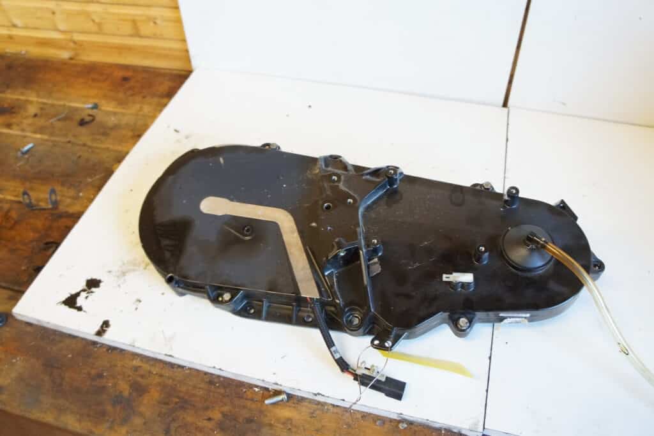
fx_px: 491
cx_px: 327
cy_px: 218
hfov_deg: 67.4
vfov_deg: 47.9
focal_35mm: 27
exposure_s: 1/60
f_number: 4
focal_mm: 18
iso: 1600
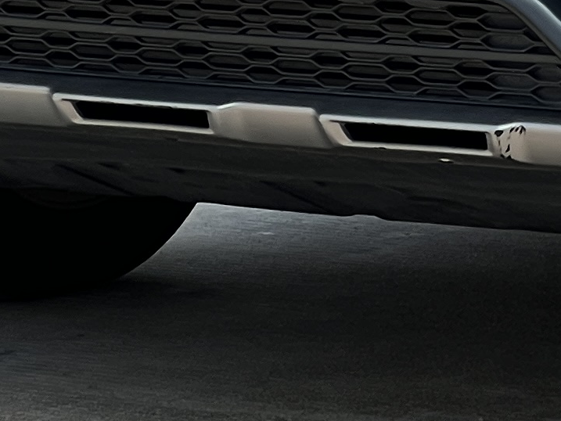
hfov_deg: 4.5
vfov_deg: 3.4
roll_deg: -0.3
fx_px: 7019
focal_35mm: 433
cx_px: 1037
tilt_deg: -4.0
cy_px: -425
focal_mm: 9
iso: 32
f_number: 2.8
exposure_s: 1/497
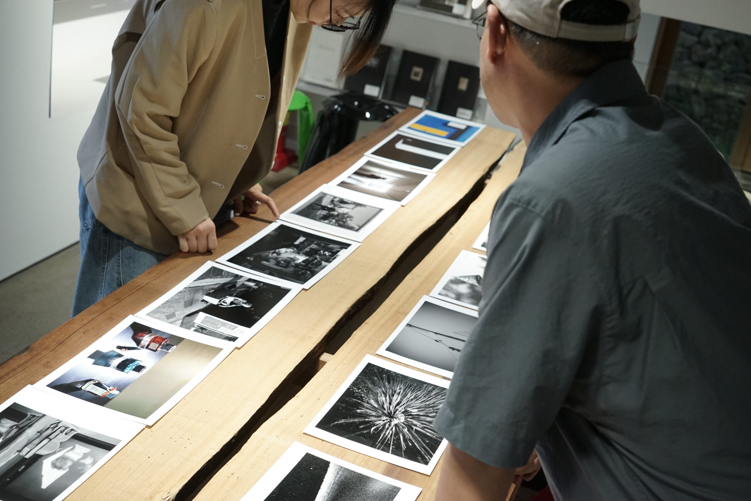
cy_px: 250
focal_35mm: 49
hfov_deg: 40.3
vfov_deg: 27.5
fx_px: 1022
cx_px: 376
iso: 3200
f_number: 5.6
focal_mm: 49
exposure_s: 1/125
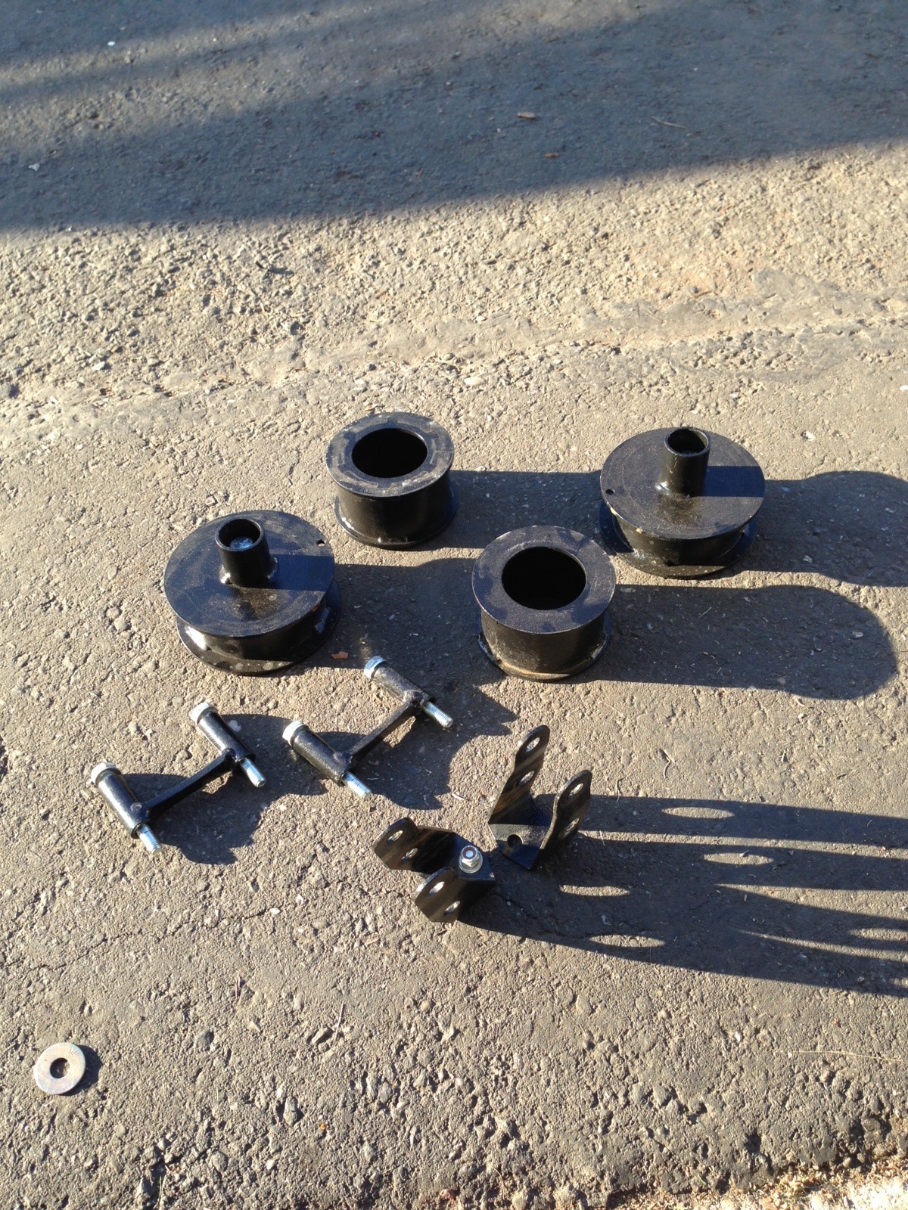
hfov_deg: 42.9
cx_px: 454
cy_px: 605
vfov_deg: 55.4
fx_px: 1154
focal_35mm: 33
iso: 50
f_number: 2.4
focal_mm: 4.13
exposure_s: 1/154
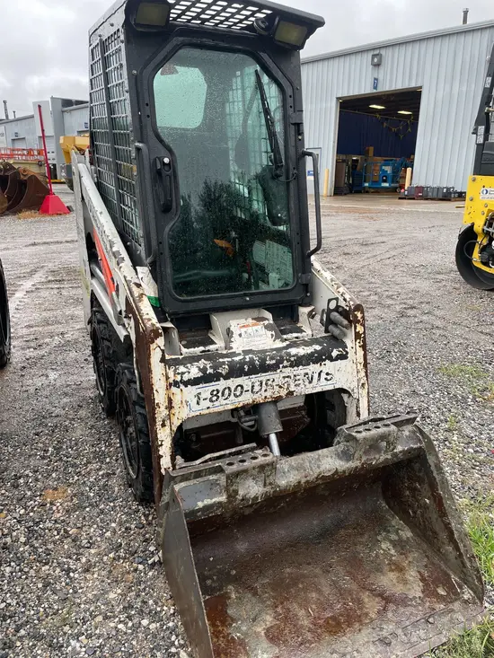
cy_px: 329
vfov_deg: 67.3
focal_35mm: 26
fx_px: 495
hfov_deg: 53.1
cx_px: 247
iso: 50
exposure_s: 1/121
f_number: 1.6
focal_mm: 4.2
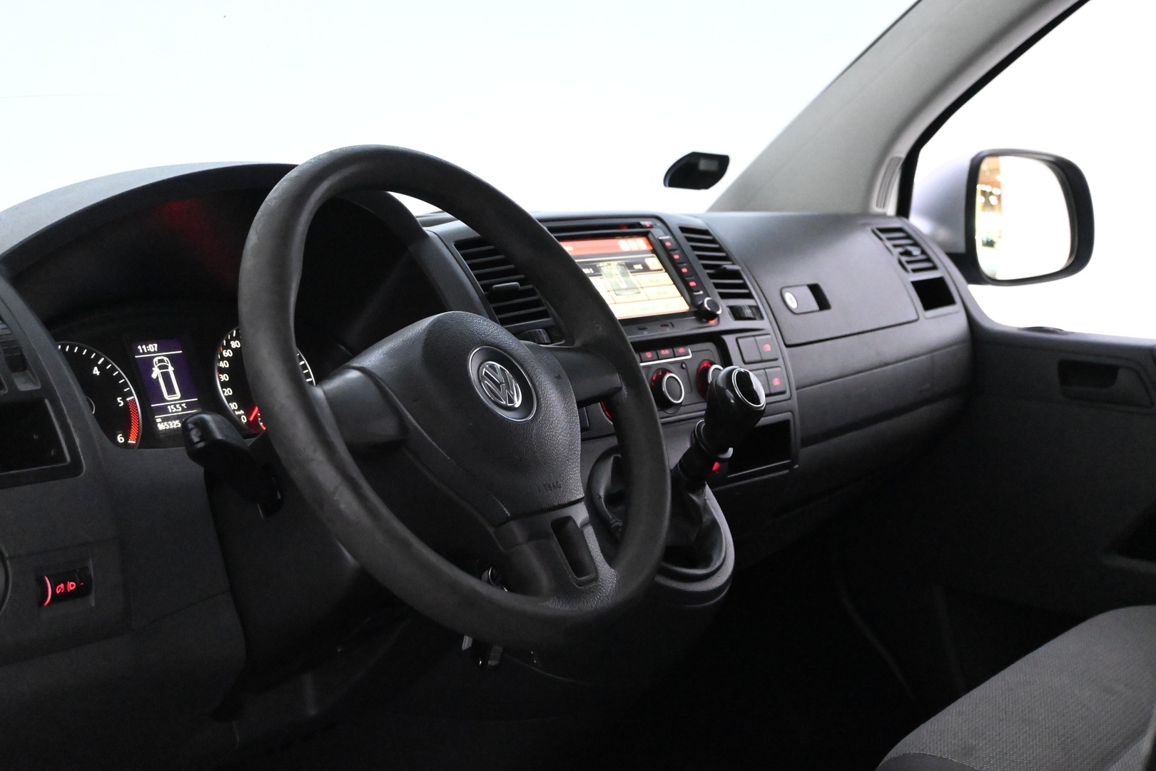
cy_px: 386
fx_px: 1589
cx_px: 578
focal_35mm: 50
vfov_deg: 27.3
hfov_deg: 40.0
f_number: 5
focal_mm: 33
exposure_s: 1/50
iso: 11400
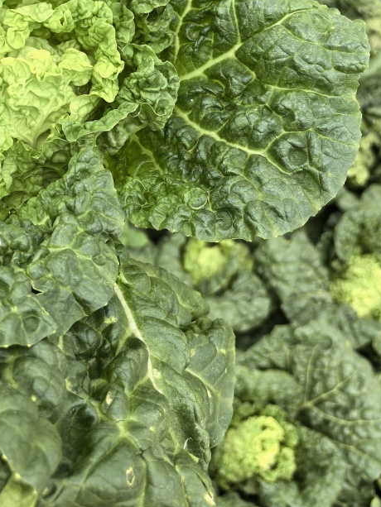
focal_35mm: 47
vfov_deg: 38.8
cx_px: 66
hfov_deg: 30.0
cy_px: 96
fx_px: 689
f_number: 2
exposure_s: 1/715
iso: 160
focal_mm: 5.75
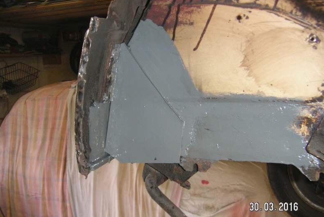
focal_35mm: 43
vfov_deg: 31.2
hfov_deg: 45.4
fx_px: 387
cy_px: 108
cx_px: 162
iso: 200
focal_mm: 5.4
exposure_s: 1/45
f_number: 2.9
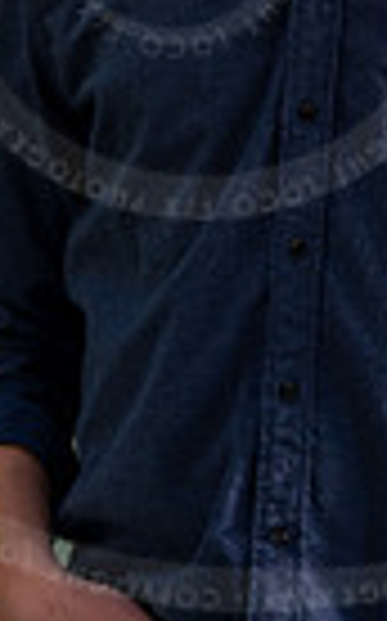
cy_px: 27
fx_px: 4786
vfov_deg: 7.4
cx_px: 212
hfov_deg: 4.6
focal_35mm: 283
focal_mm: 85
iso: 125
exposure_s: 1/400
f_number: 1.2
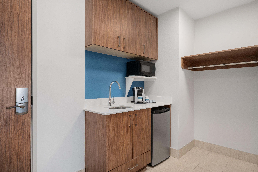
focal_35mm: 19
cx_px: 129
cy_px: 86
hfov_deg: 86.9
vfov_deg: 64.6
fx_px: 136
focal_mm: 19
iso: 400
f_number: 10
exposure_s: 1/320
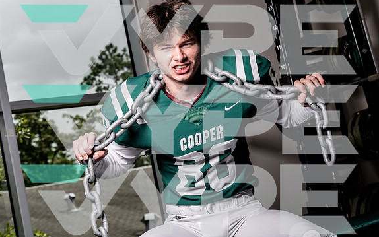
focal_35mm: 69
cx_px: 190
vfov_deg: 18.9
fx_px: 713
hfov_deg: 29.8
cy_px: 120
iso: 100
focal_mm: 67
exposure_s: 1/320
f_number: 8
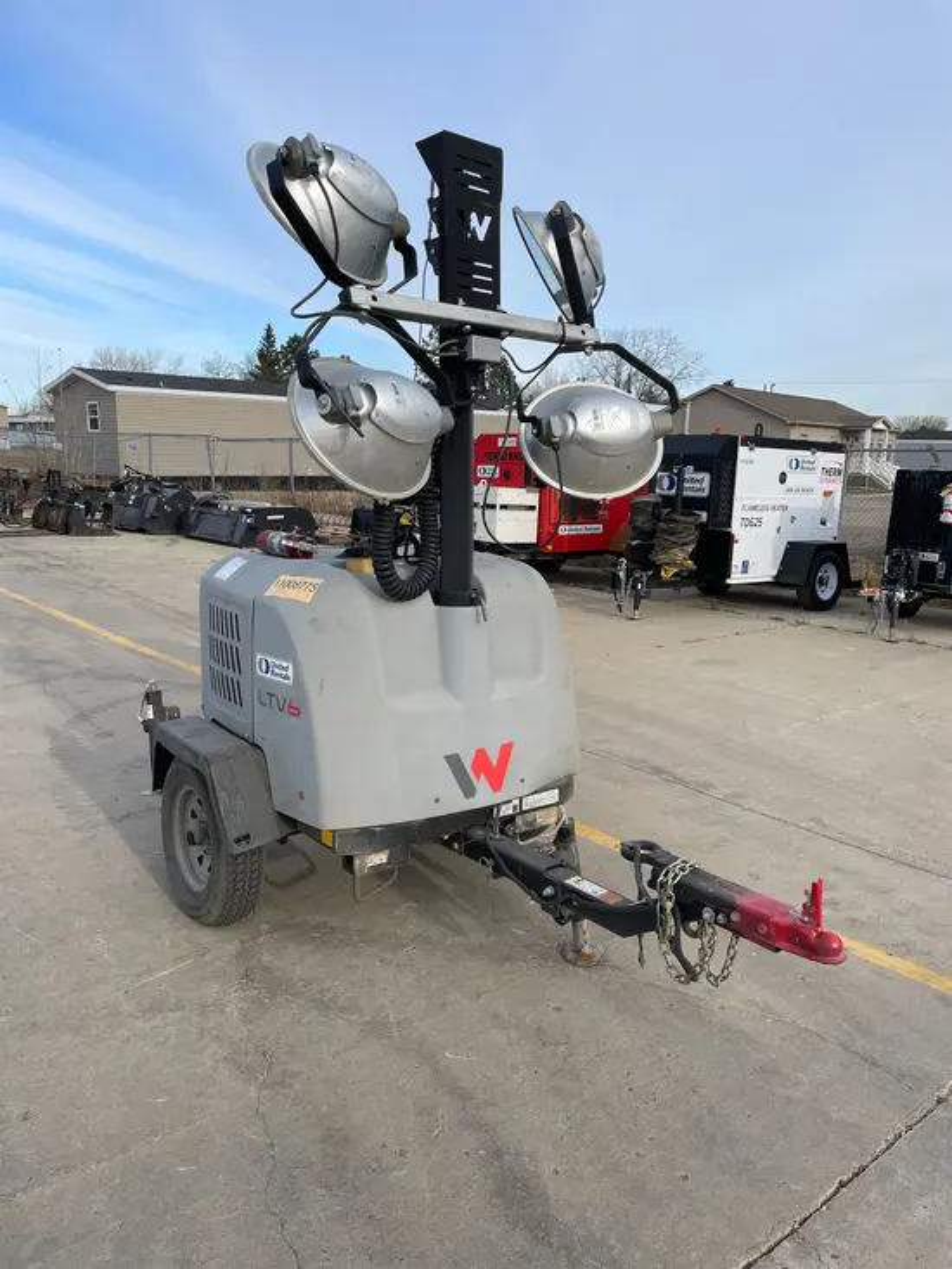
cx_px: 476
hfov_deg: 53.1
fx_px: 953
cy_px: 634
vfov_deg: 67.3
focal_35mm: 26
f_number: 1.6
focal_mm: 4.2
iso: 32
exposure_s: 1/1984
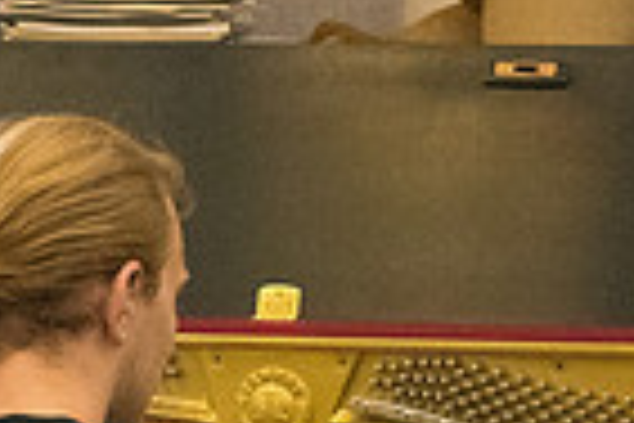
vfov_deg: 3.6
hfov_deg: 5.4
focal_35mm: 383
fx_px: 6745
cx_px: 288
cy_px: 706
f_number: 5.6
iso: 10000
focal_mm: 62
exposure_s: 1/400
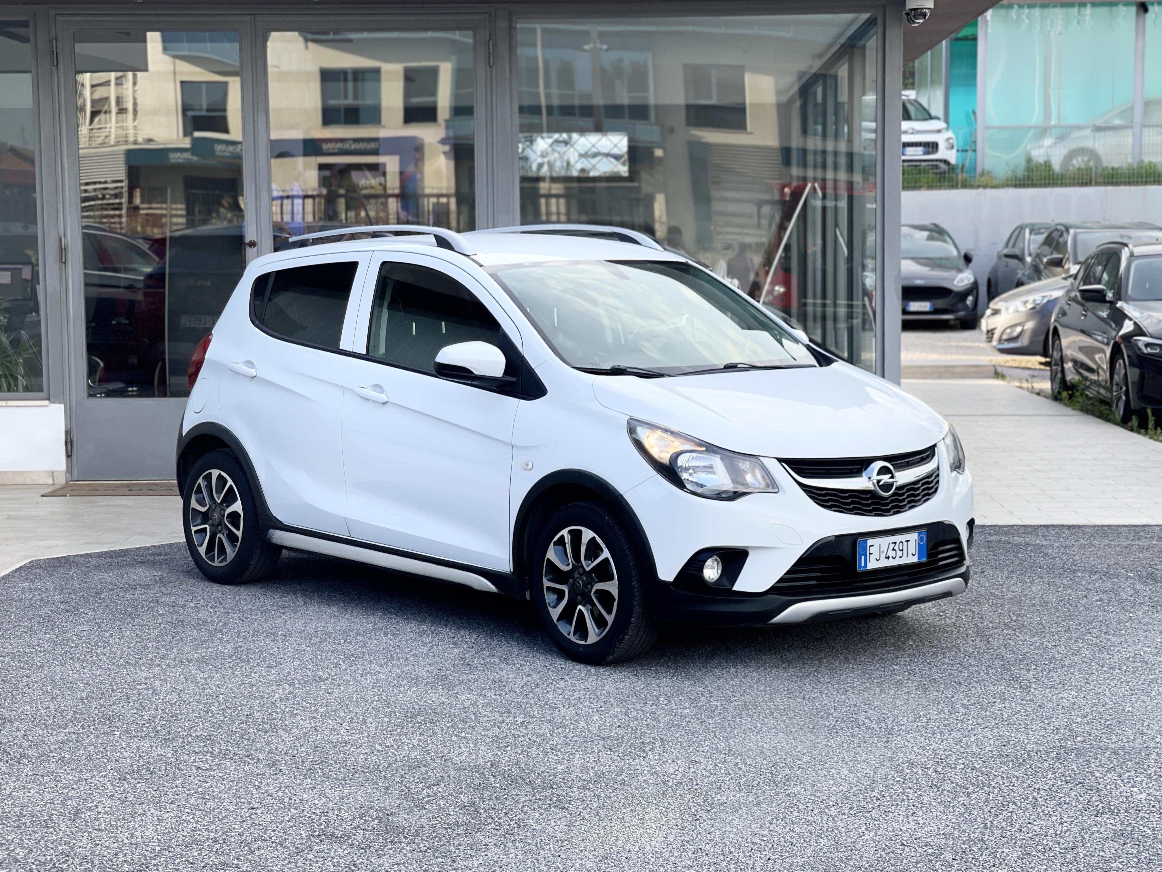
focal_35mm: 64
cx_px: 581
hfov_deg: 30.3
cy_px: 436
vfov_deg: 22.9
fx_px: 2148
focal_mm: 7.5
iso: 25
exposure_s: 1/305
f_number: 2.2
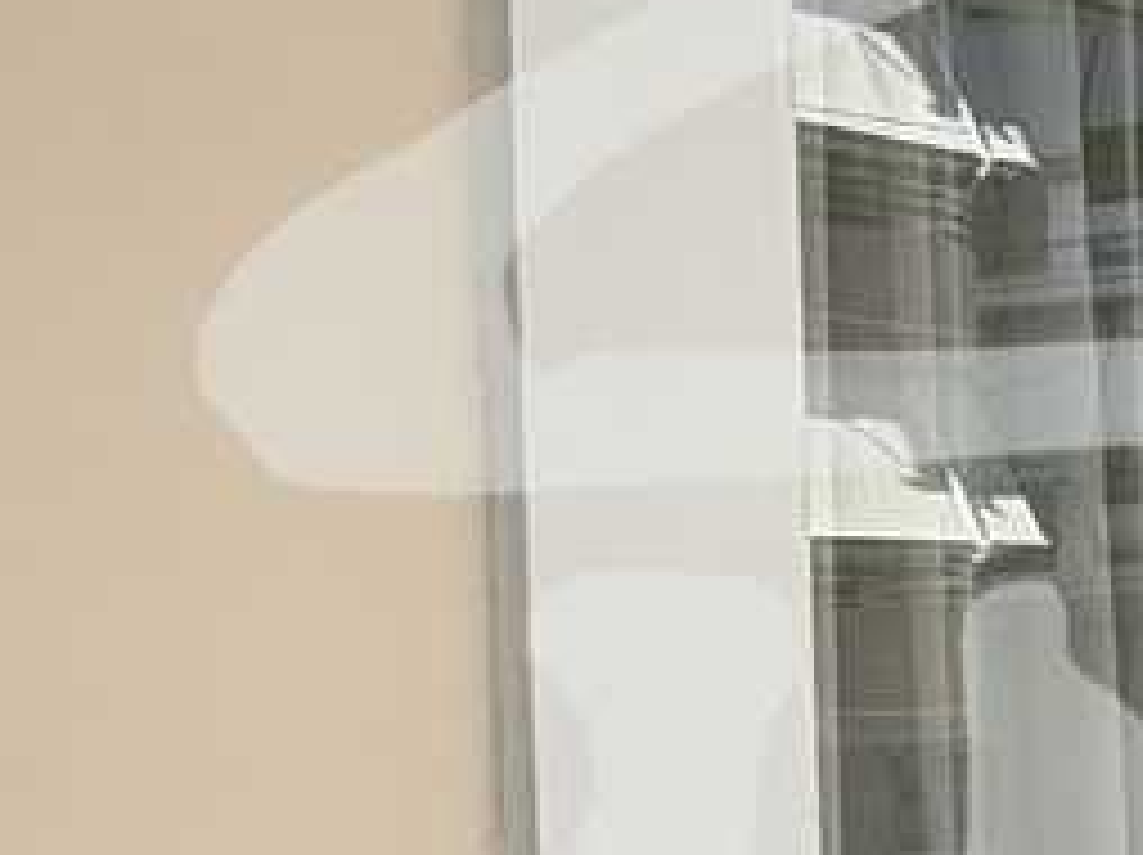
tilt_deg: -0.6
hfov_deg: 18.1
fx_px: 3497
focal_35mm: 106
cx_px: 1152
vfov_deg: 13.8
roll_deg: +1.4
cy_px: 792
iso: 50
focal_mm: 2.22
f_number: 2.2
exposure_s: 1/502
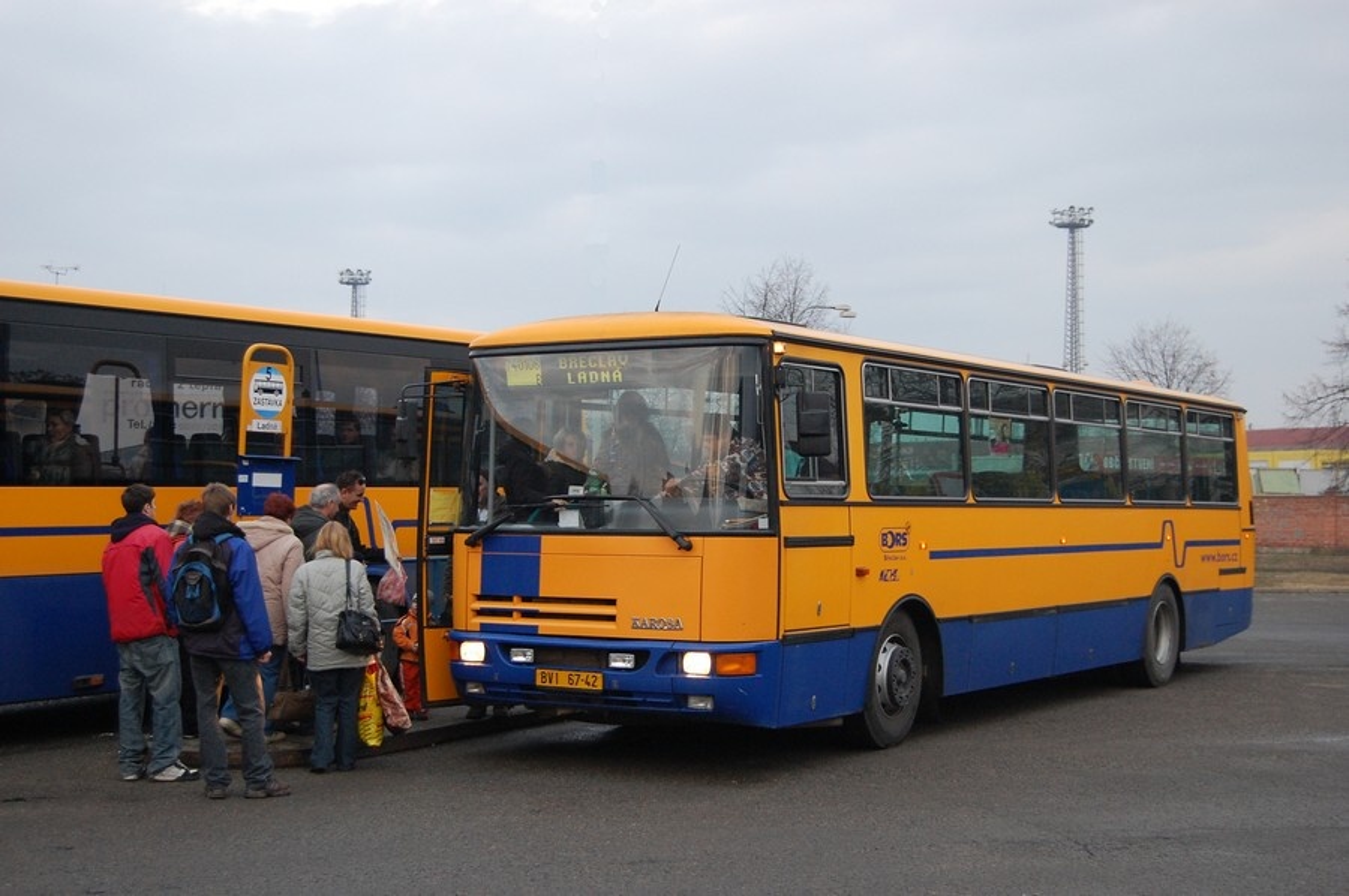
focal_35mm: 51
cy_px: 448
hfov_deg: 38.9
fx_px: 1909
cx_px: 674
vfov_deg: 26.4
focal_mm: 34
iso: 800
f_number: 4.5
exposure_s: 1/100
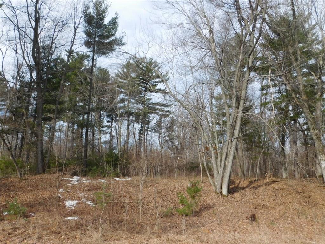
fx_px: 282
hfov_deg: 60.0
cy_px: 122
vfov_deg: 46.8
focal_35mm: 30
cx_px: 162
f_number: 3.2
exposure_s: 1/800
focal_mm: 5.3
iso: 125
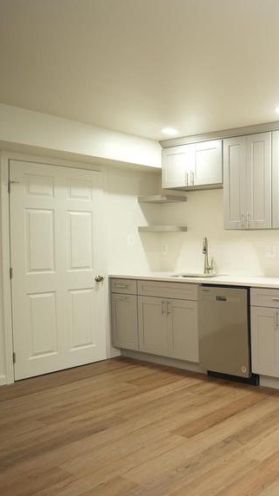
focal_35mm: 30
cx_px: 383
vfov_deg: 64.3
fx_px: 394
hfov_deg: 29.4
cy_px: 251
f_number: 2.8
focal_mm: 16
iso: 400
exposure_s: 1/60
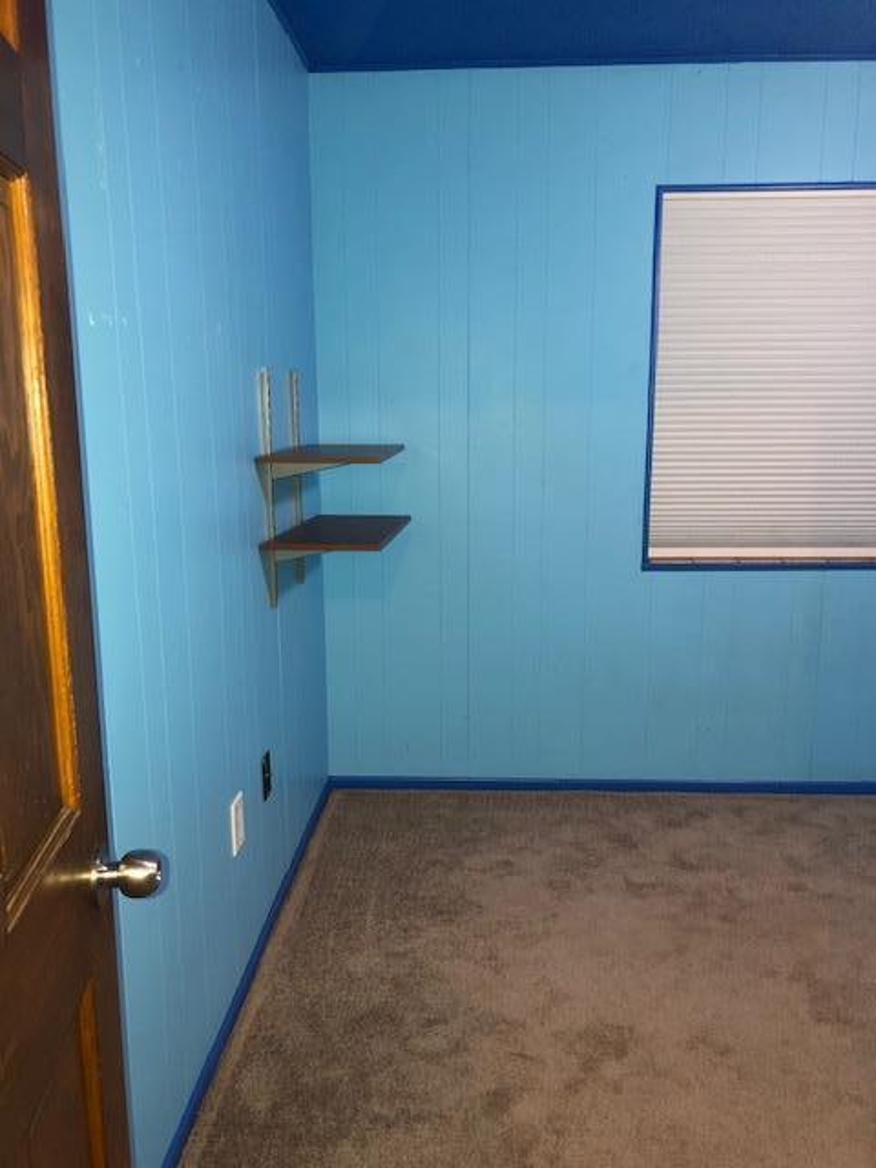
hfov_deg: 49.7
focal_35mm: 28
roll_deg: +0.0
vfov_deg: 63.4
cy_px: 584
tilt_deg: -10.5
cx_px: 438
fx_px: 945
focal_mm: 3.99
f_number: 1.8
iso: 80
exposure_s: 1/12
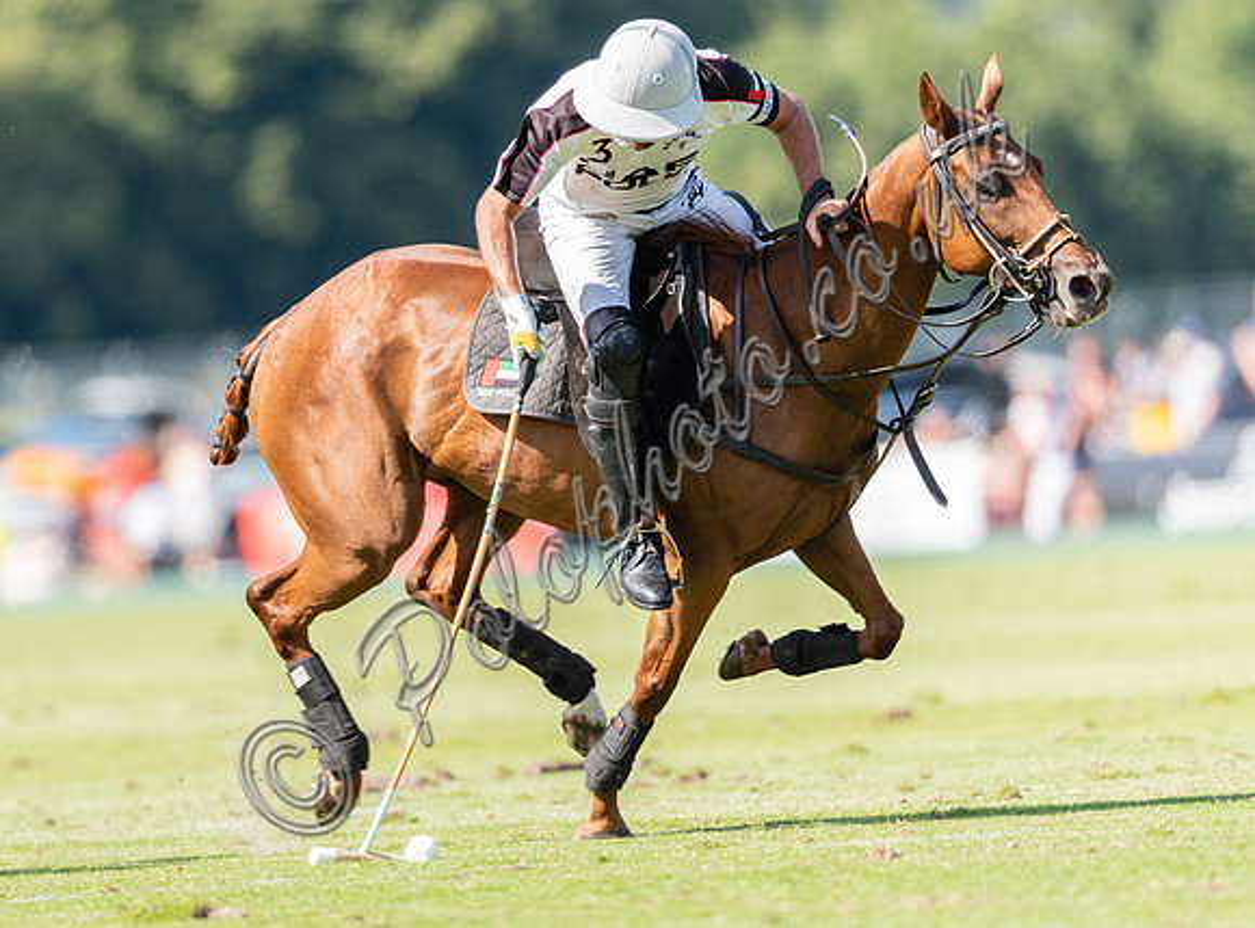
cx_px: 443
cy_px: 425
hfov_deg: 2.9
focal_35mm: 693
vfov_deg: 2.1
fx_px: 25001
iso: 320
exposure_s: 1/1600
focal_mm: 500
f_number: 4
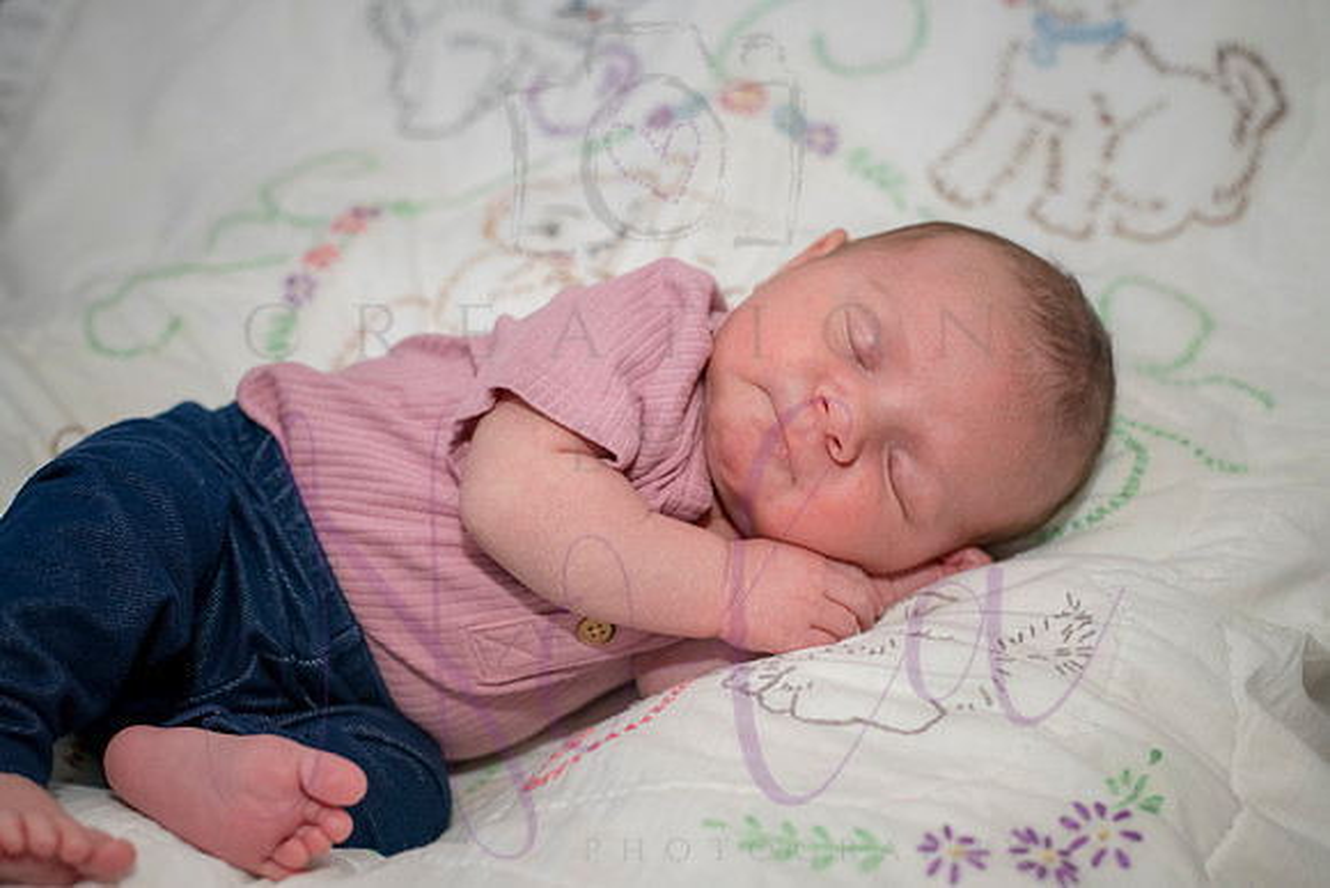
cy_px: 444
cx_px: 665
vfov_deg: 27.0
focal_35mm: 50
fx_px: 1848
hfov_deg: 39.6
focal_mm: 50
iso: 800
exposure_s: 1/250
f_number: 4
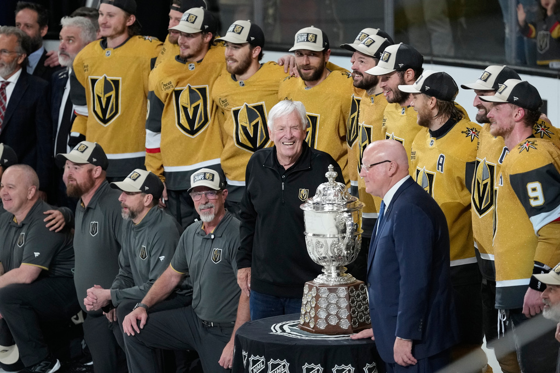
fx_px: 4665
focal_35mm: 300
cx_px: 280
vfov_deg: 4.6
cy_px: 186
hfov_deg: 6.9
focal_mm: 200
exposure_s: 1/2500
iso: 3200
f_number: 2.8
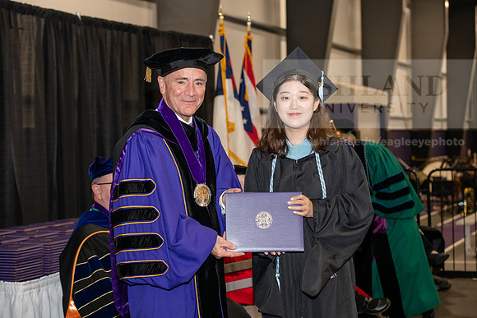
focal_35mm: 80
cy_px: 159
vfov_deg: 17.1
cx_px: 238
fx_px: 1060
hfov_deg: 25.4
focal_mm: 80
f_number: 5.6
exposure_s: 1/200
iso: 2500
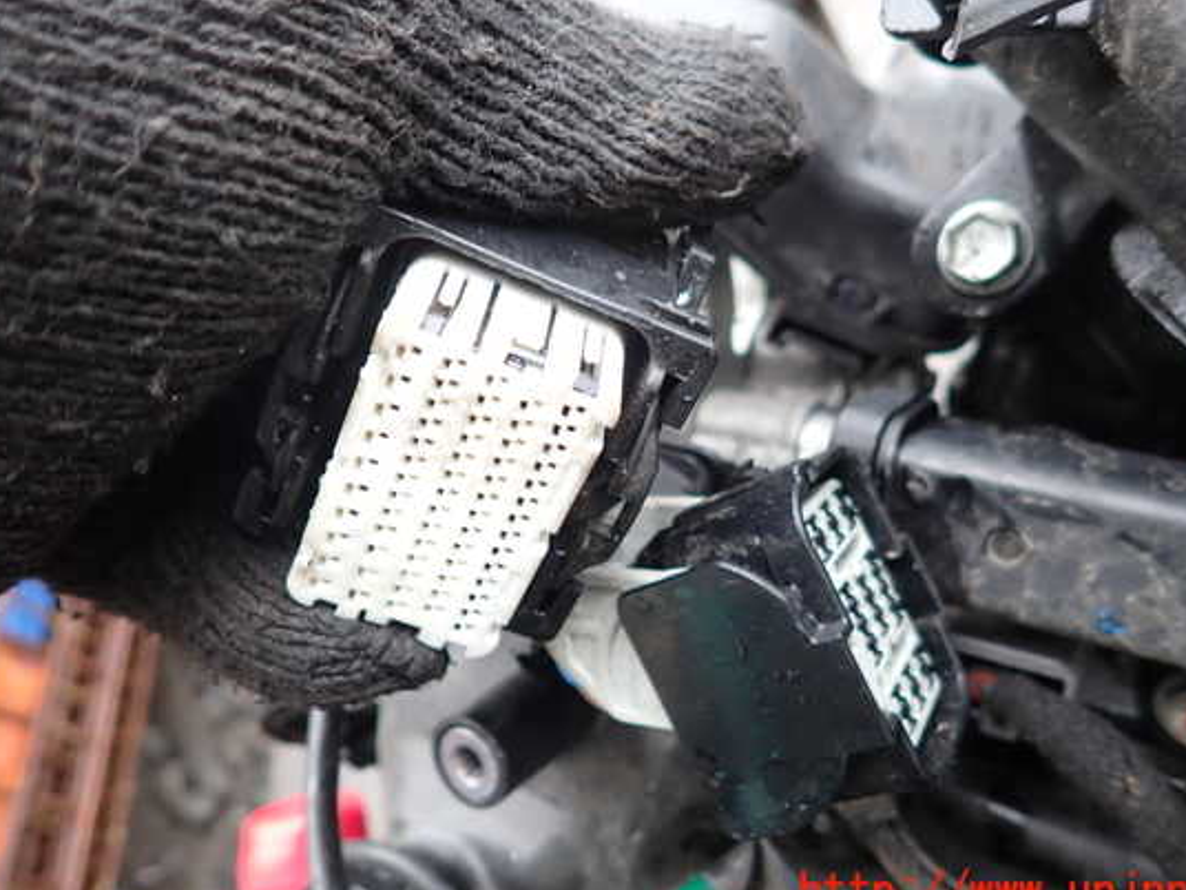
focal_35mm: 28
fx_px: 959
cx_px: 635
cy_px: 423
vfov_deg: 49.7
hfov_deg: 63.4
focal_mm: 4.5
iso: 100
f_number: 2
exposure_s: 1/80
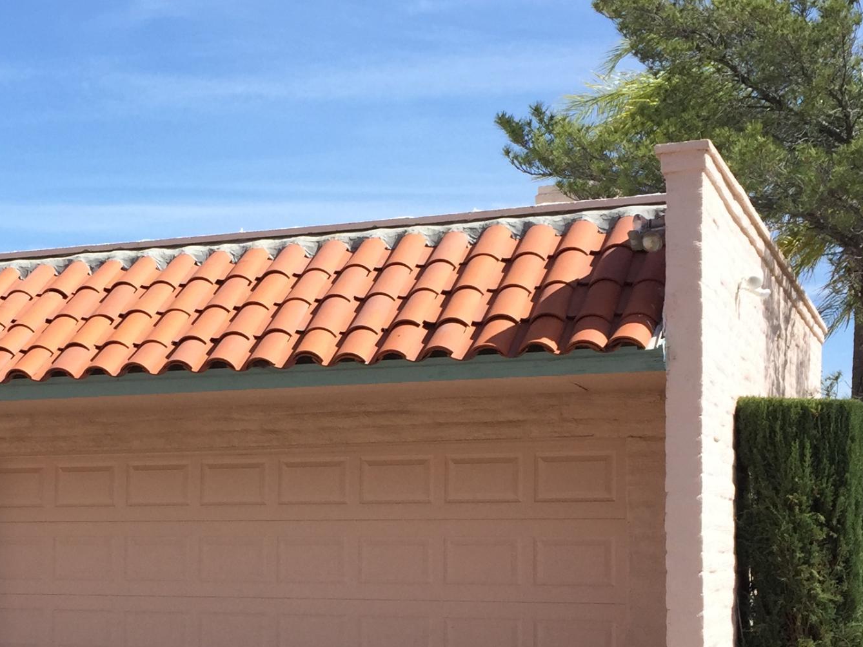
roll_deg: -0.5
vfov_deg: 22.3
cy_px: 529
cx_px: 179
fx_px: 1621
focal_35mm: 65
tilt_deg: +1.9
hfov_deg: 29.2
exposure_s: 1/1522
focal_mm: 4.15
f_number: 2.2
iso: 32
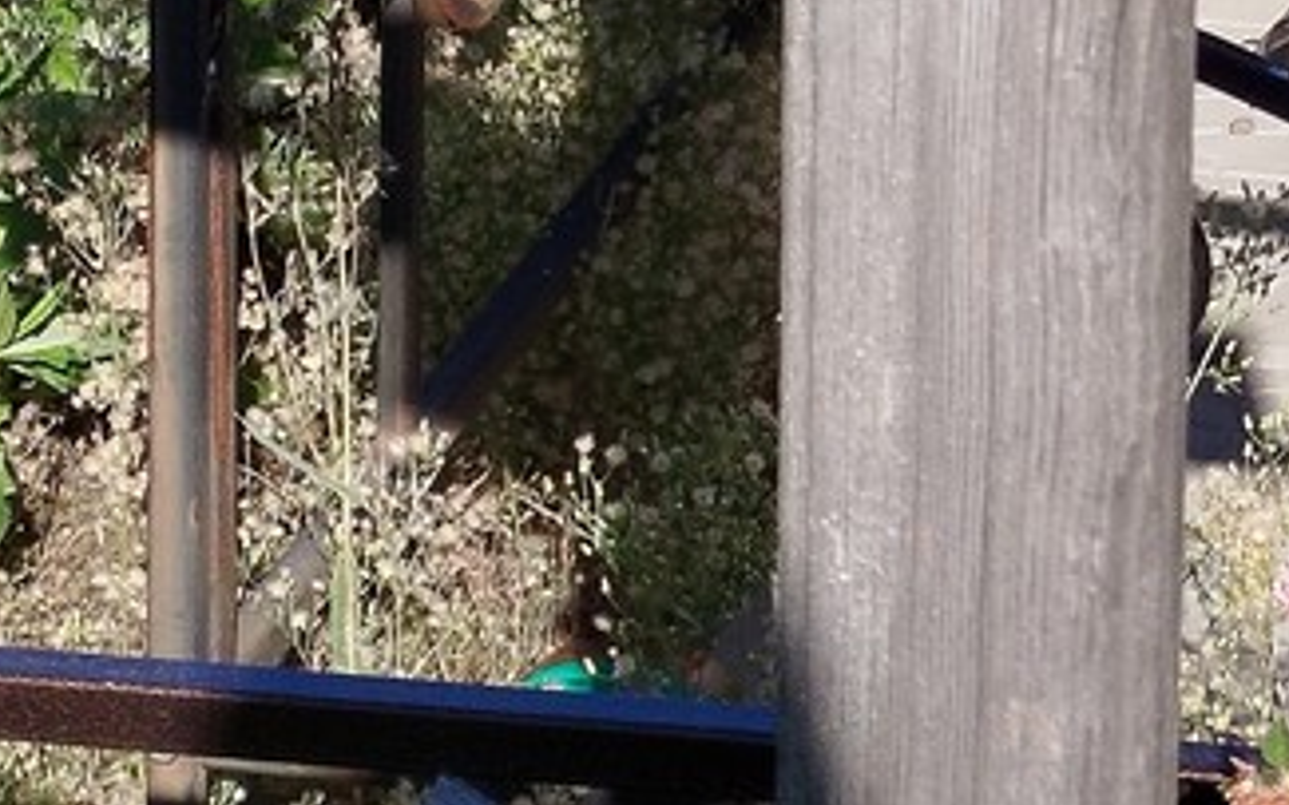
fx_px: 2845
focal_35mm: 81
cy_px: -381
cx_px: 1015
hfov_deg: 25.1
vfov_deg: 15.0
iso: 50
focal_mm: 5.31
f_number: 1.7
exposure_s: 1/583
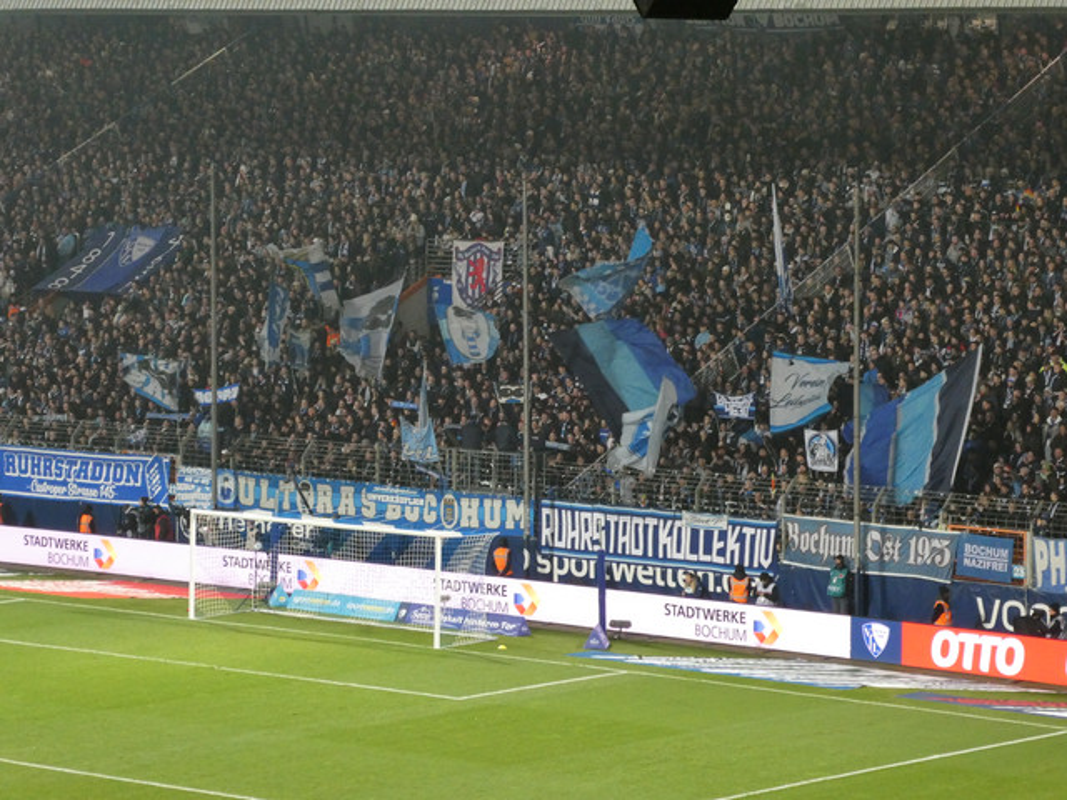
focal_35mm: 135
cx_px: 534
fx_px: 4161
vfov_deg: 11.0
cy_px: 400
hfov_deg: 14.6
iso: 640
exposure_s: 1/80
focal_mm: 24.2
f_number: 5.3
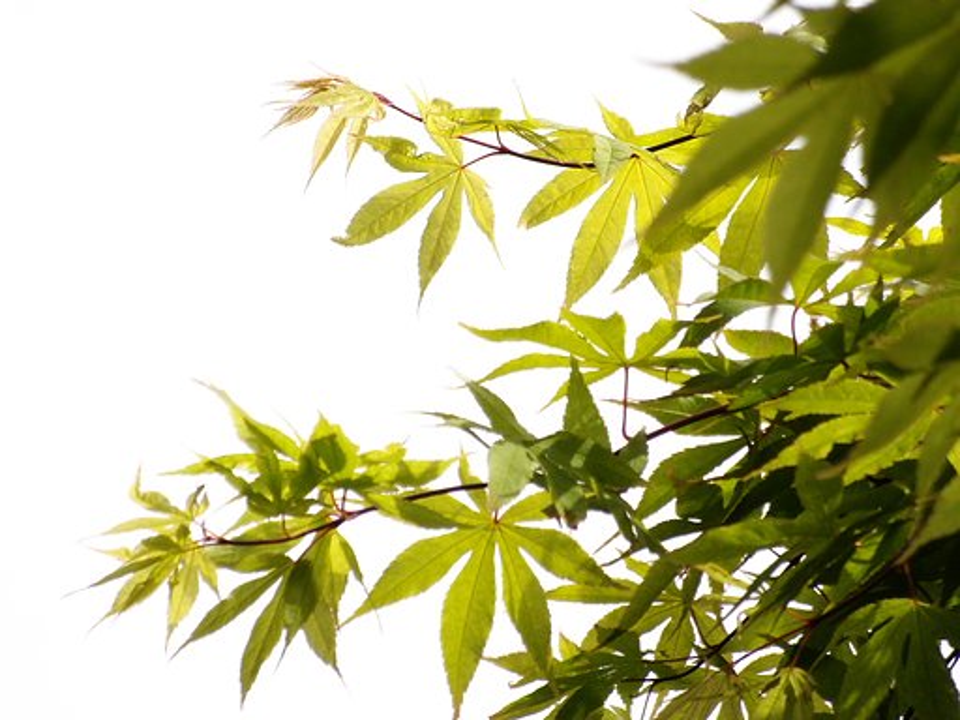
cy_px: 360
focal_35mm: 180
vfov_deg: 8.2
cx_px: 480
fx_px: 4992
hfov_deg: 11.0
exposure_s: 1/320
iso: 80
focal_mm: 32
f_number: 4.5
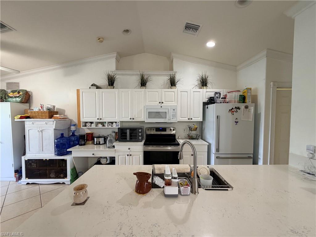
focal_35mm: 14
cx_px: 158
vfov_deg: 85.7
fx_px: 128
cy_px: 118
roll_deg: +0.6
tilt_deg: -2.3
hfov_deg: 102.1
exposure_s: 1/60
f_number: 2.2
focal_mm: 2.22
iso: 250
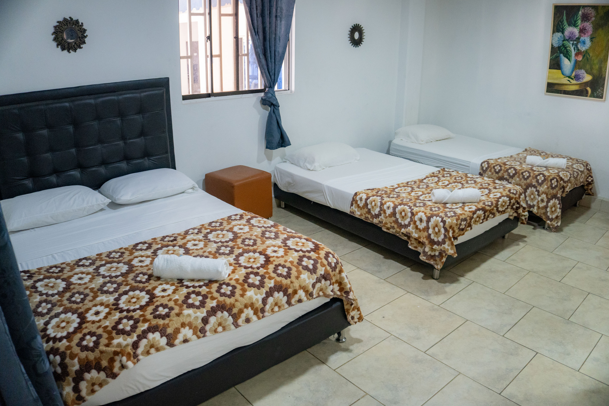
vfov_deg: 51.3
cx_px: 302
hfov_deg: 71.5
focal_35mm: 25
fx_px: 423
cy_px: 206
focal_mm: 16
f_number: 3.5
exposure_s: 1/80
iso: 1250
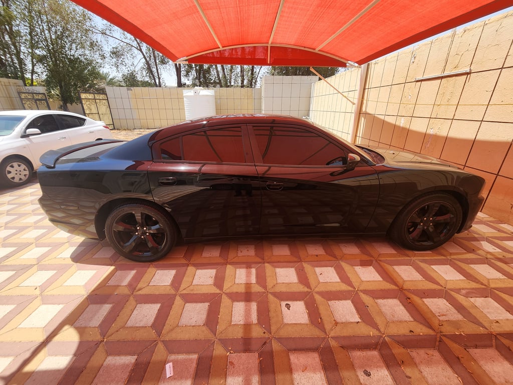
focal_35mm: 13
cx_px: 256
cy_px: 192
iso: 50
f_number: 2.2
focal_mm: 2.2
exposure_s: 1/1073
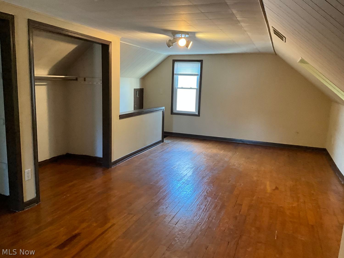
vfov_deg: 48.2
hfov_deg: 61.7
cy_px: 129
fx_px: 288
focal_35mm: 29
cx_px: 172
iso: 250
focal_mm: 3
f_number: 1.8
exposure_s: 1/60
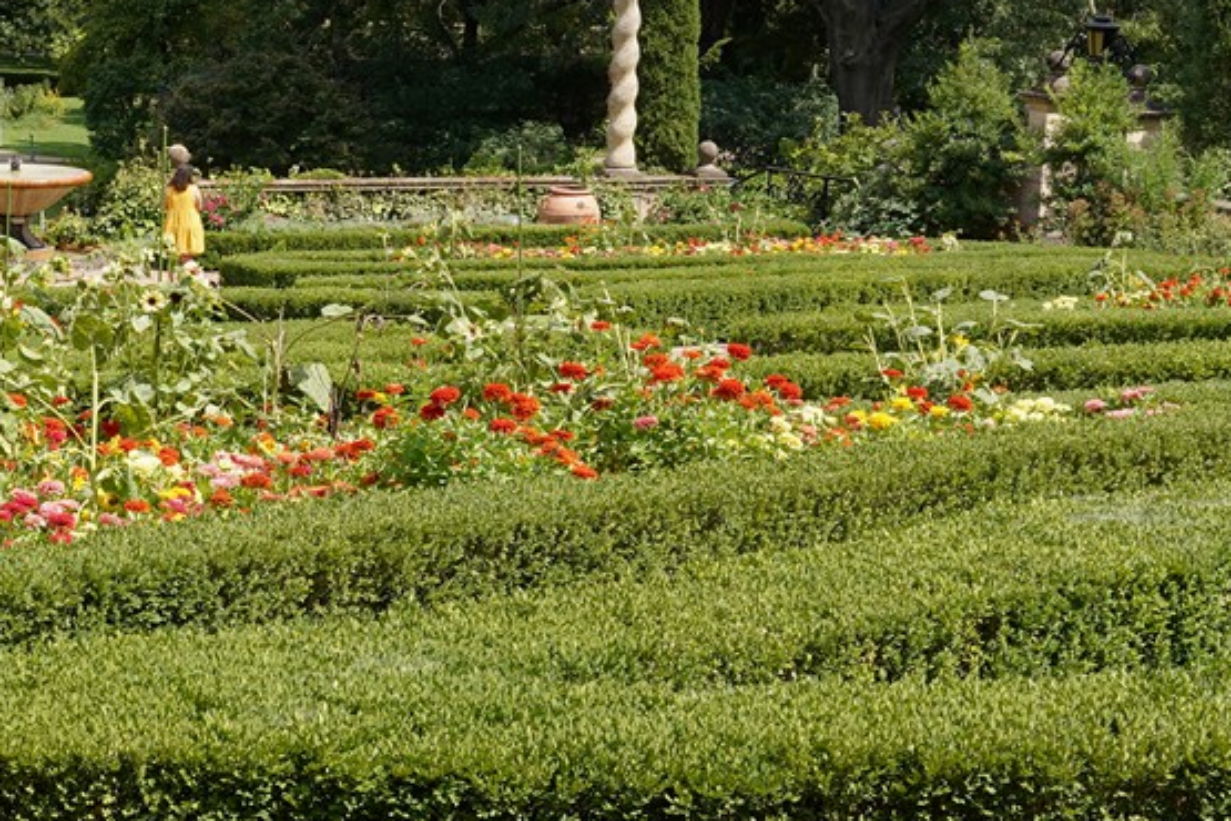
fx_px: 3453
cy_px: 417
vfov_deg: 13.6
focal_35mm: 101
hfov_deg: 19.8
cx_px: 111
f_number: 10
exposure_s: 1/100
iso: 100
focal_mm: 28
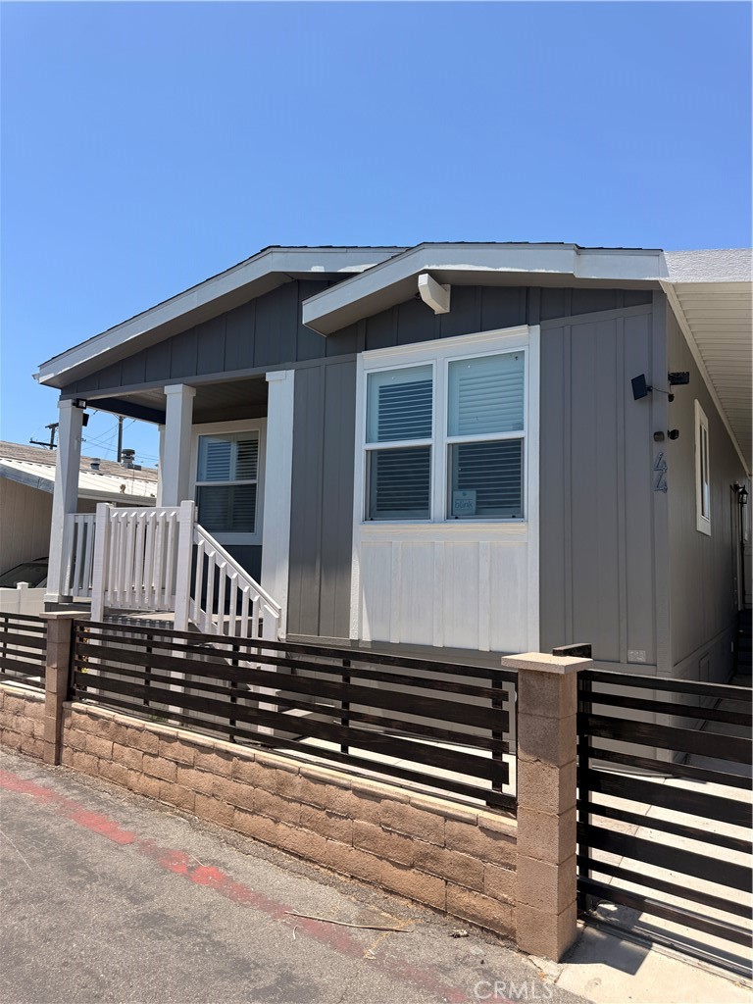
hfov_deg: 56.8
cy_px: 502
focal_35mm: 24
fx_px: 696
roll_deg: -1.6
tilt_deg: +6.1
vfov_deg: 71.6
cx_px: 376
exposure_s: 1/3953
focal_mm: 6.76
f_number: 1.78
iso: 80
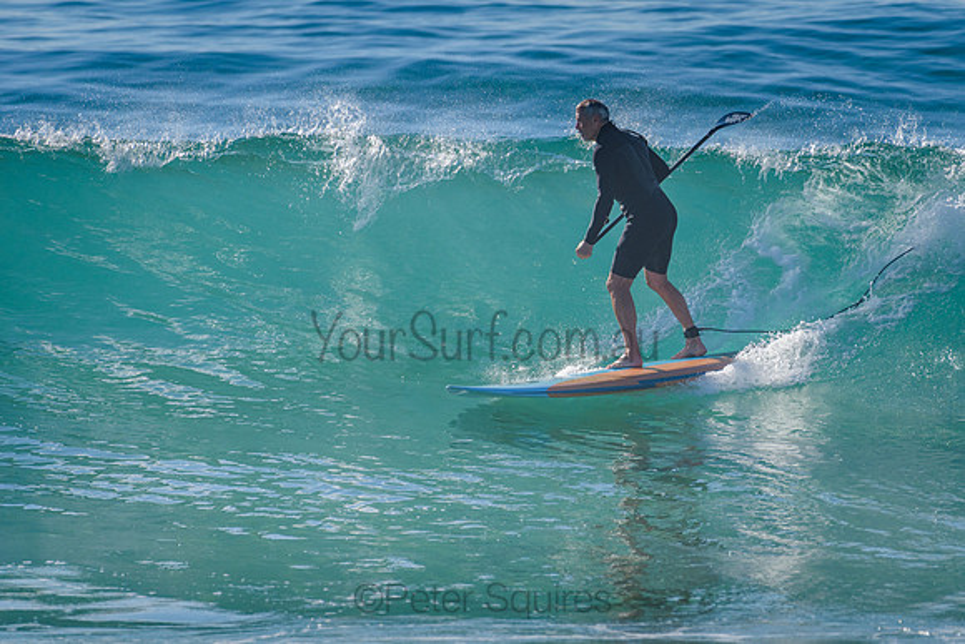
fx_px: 16430
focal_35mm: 613
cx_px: 591
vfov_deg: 2.2
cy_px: 305
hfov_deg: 3.4
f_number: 5.6
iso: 200
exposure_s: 1/2000
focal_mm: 500
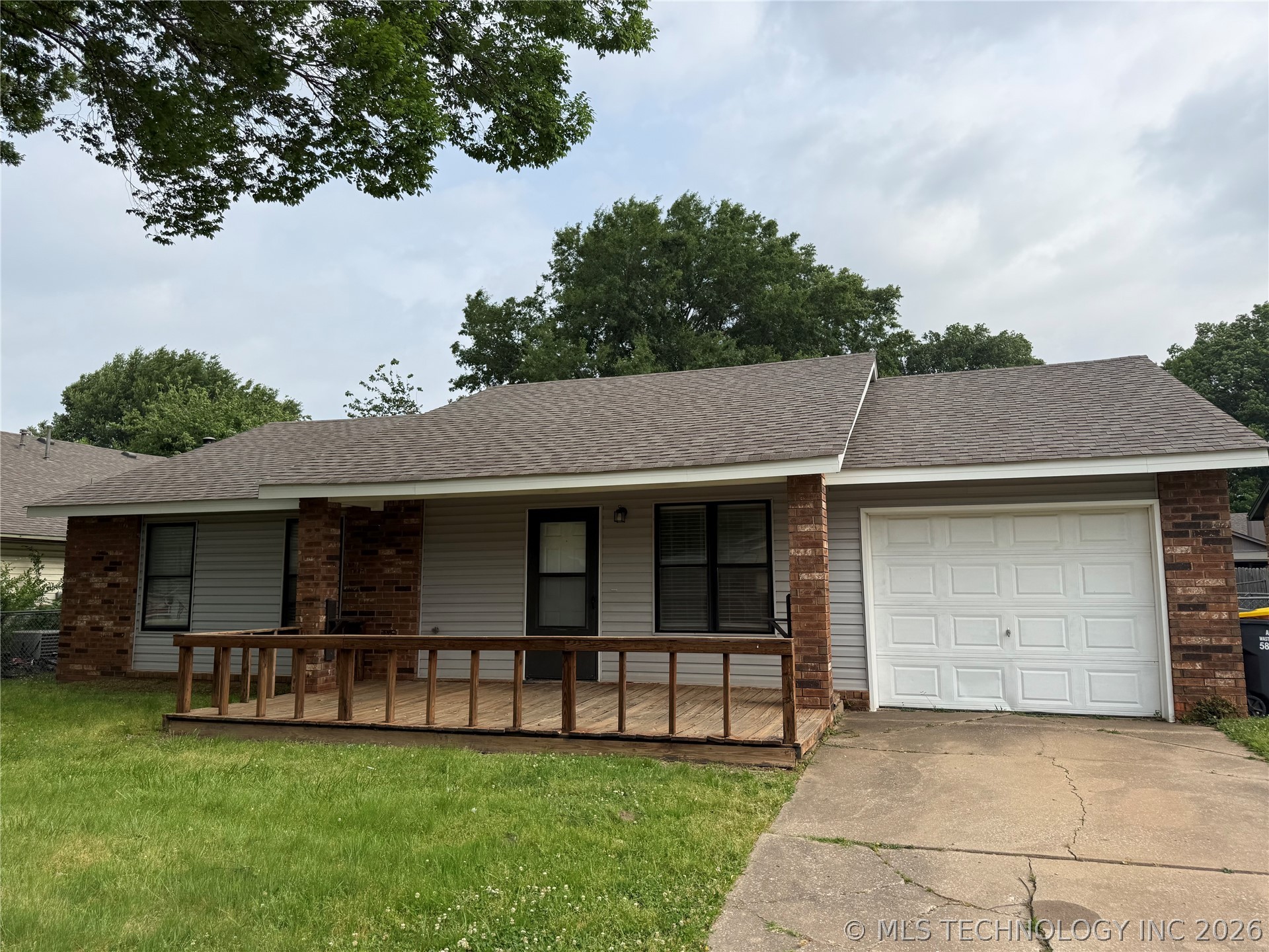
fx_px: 880
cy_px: 476
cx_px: 634
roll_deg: -0.1
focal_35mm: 24
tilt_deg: +7.2
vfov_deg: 56.8
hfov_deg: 71.6
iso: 80
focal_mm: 6.76
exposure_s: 1/3145
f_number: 1.78
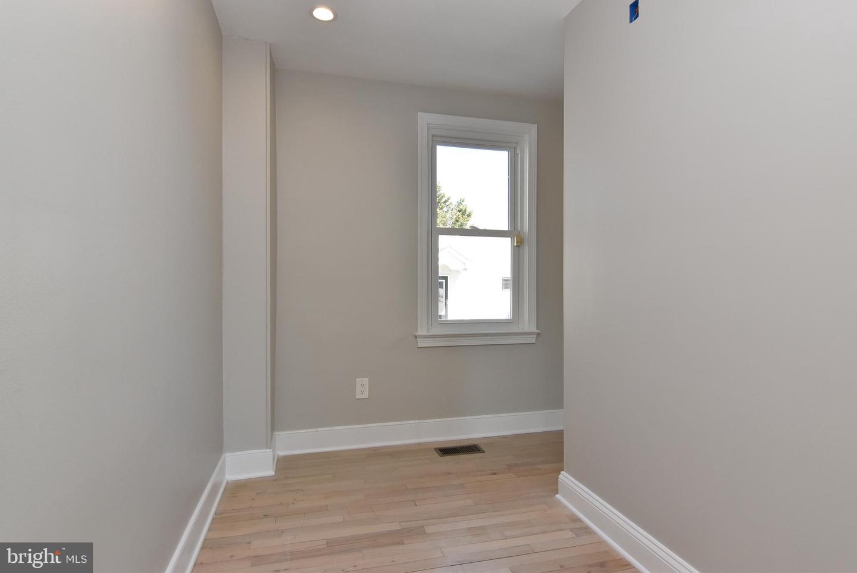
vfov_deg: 67.5
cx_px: 428
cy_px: 286
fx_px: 429
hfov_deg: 90.0
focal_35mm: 18
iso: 800
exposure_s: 1/125
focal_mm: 12
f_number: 11
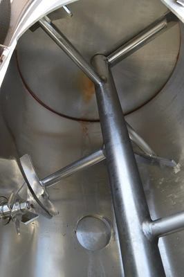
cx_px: 92
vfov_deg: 67.4
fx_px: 207
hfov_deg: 47.9
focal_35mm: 27
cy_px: 138
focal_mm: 18
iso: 250
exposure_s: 1/125
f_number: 5.6
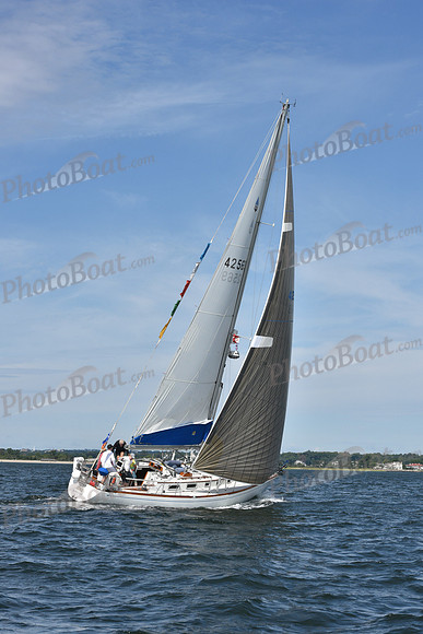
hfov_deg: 19.5
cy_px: 317
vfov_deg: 28.8
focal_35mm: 70
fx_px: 1233
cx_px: 212
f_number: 10
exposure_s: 1/1000
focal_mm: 70
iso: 320
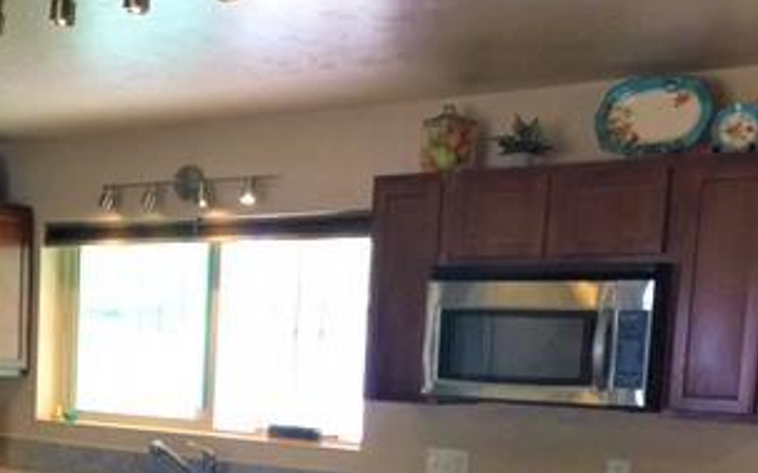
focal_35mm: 65
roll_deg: -2.9
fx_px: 1342
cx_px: 198
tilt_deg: -8.7
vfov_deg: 19.0
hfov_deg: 31.0
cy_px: 553
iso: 50
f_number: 2.2
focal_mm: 4.15
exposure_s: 1/30
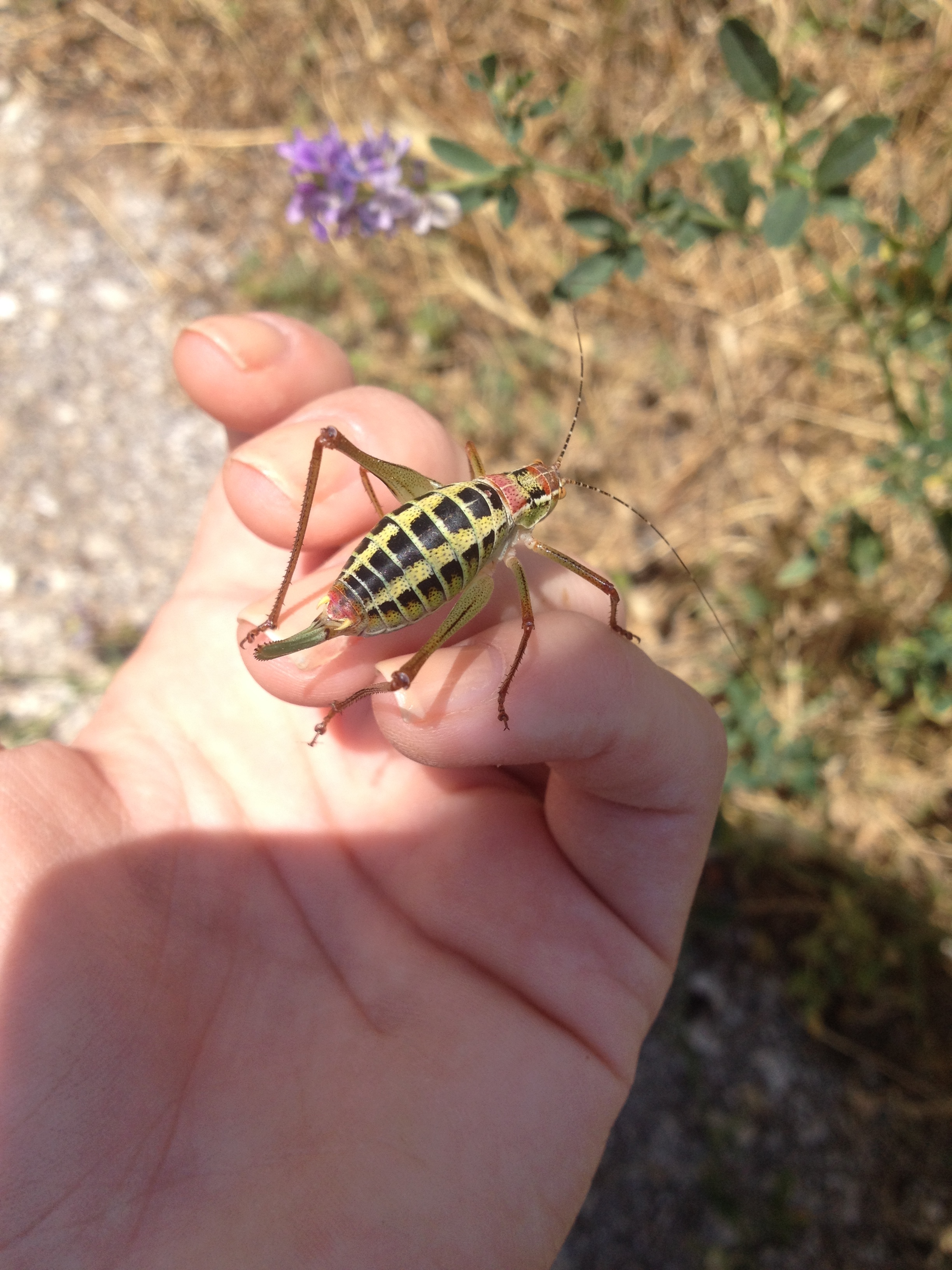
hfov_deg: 40.7
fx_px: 1283
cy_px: 635
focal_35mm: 35
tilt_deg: -67.4
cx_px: 476
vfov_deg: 52.6
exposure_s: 1/1416
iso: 50
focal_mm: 4.28
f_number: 2.4
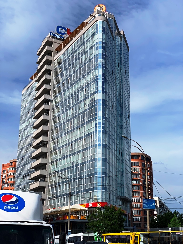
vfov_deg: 36.8
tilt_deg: +17.1
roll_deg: -1.1
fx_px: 367
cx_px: 92
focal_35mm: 52
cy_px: 122
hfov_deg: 28.0
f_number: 2.4
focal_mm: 6
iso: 16
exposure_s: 1/2083
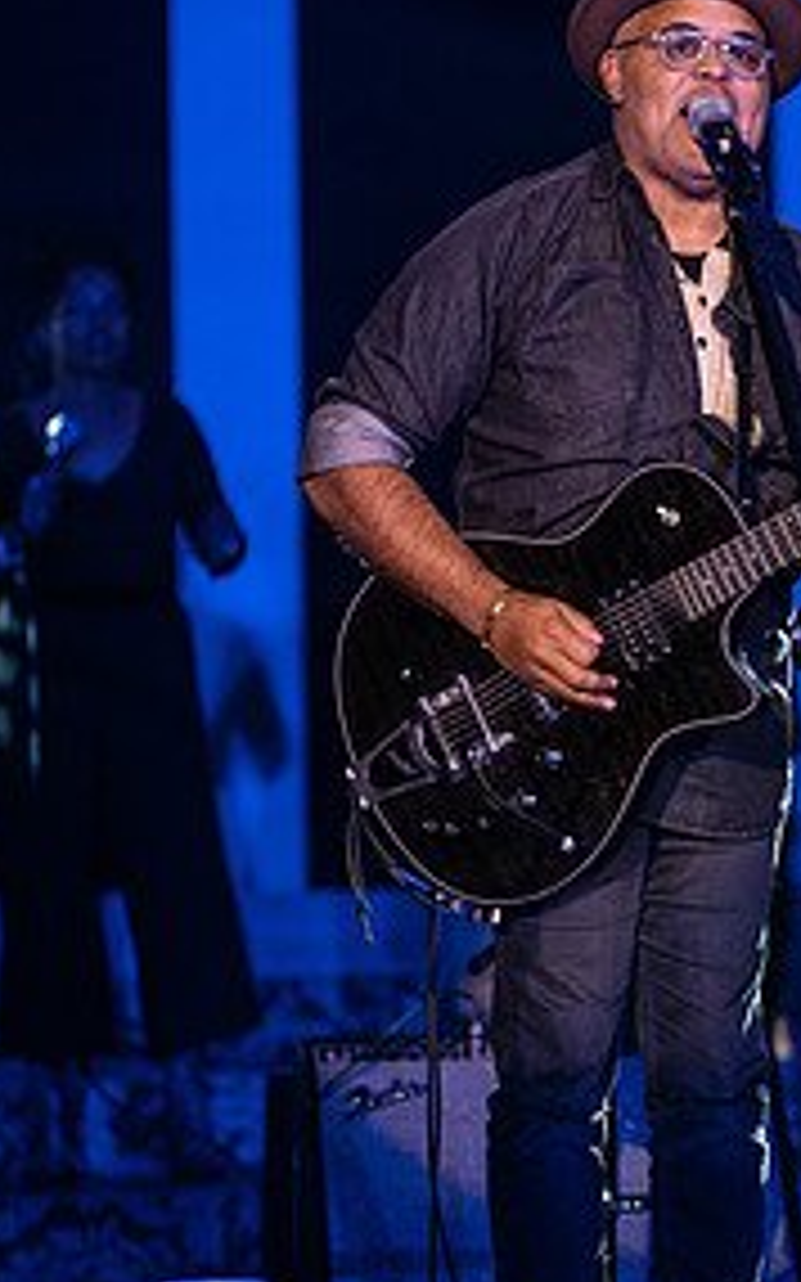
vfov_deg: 15.3
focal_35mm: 137
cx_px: 644
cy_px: 697
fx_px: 4788
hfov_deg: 9.5
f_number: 2.2
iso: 2000
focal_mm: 85
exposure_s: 1/500
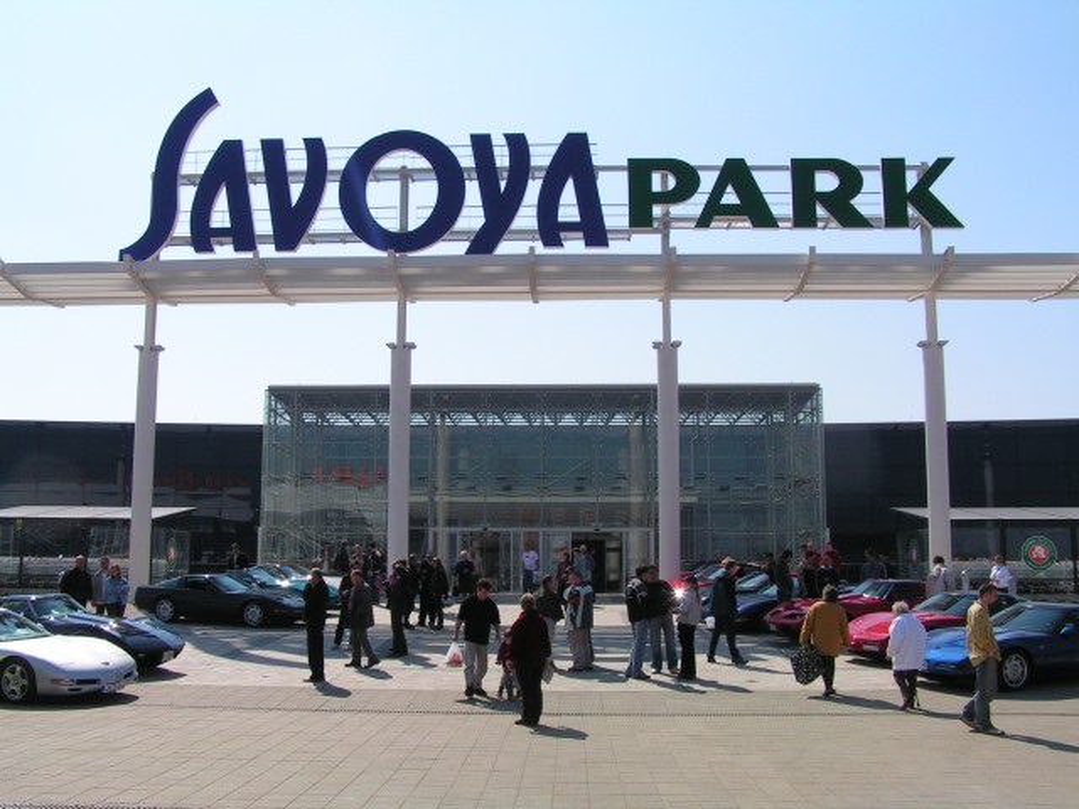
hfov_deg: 49.0
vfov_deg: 37.7
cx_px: 540
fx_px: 1184
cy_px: 404
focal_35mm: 38
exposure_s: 1/640
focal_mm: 6.3
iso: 50
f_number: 5.6
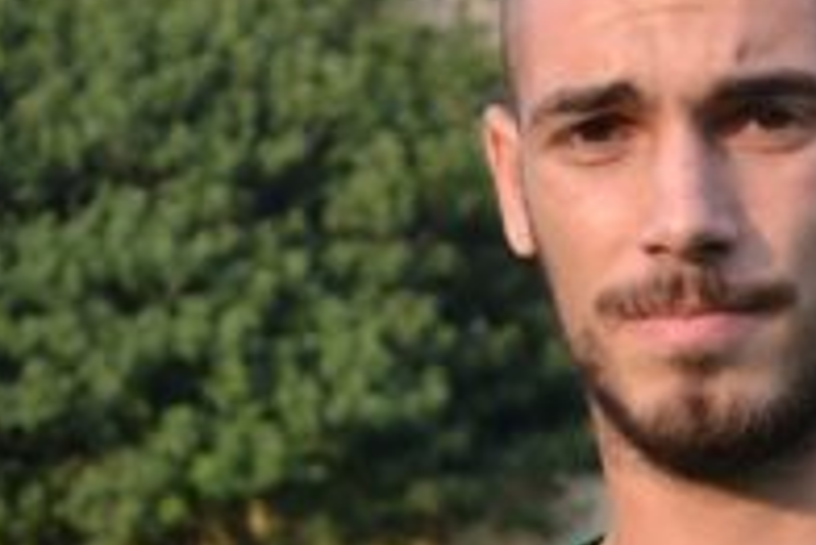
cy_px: 616
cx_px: 745
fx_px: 5489
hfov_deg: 8.5
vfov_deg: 5.7
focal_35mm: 242
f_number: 5.3
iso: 500
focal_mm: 48
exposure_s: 1/500
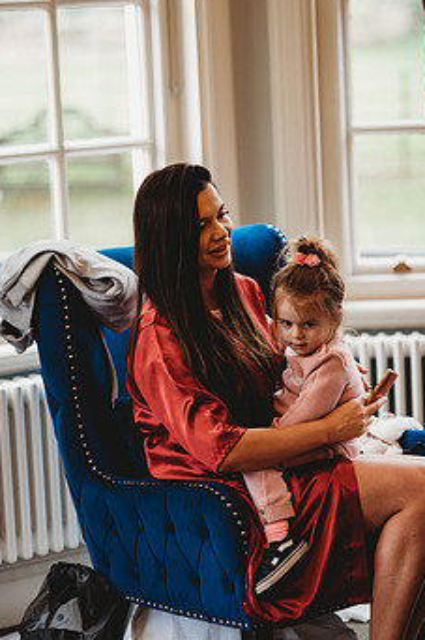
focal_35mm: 112
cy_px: 333
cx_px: 201
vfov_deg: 18.3
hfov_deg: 12.2
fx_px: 1989
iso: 360
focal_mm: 85
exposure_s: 1/125
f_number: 1.8
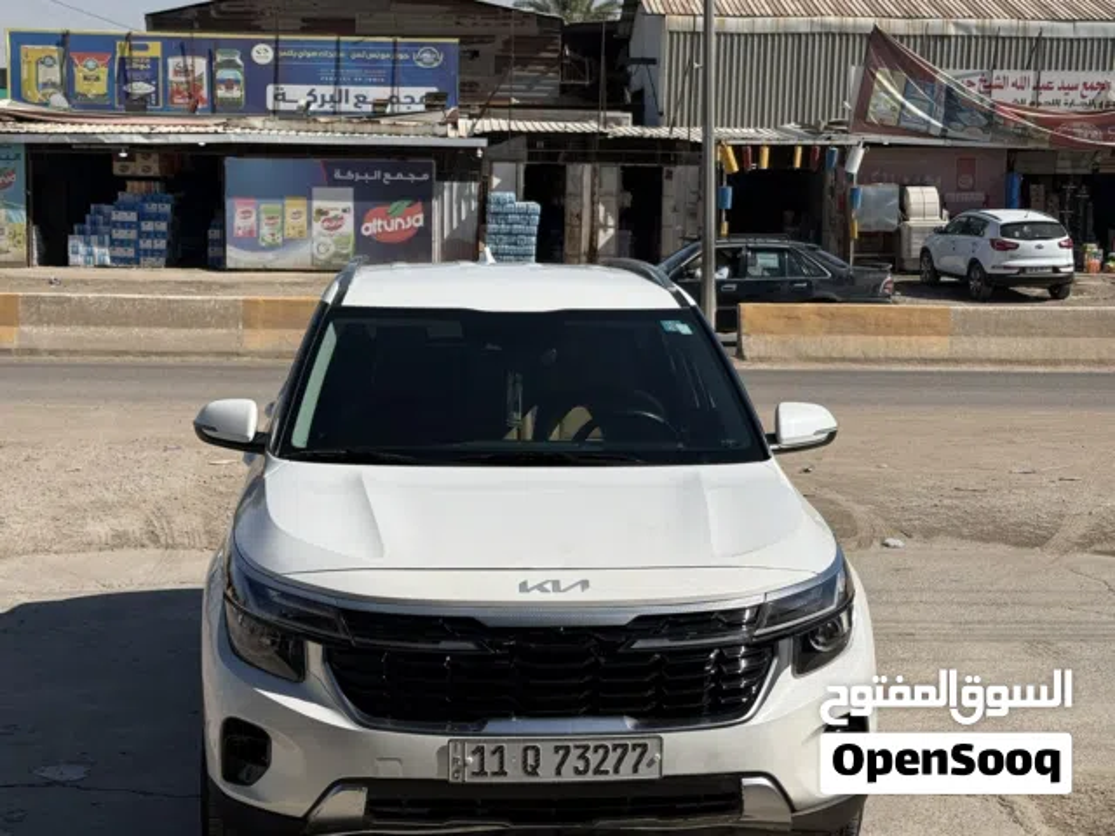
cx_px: 558
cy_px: 418
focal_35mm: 48
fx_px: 1546
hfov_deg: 39.7
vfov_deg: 30.3
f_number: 1.78
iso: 64
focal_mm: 6.76
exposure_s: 1/6536
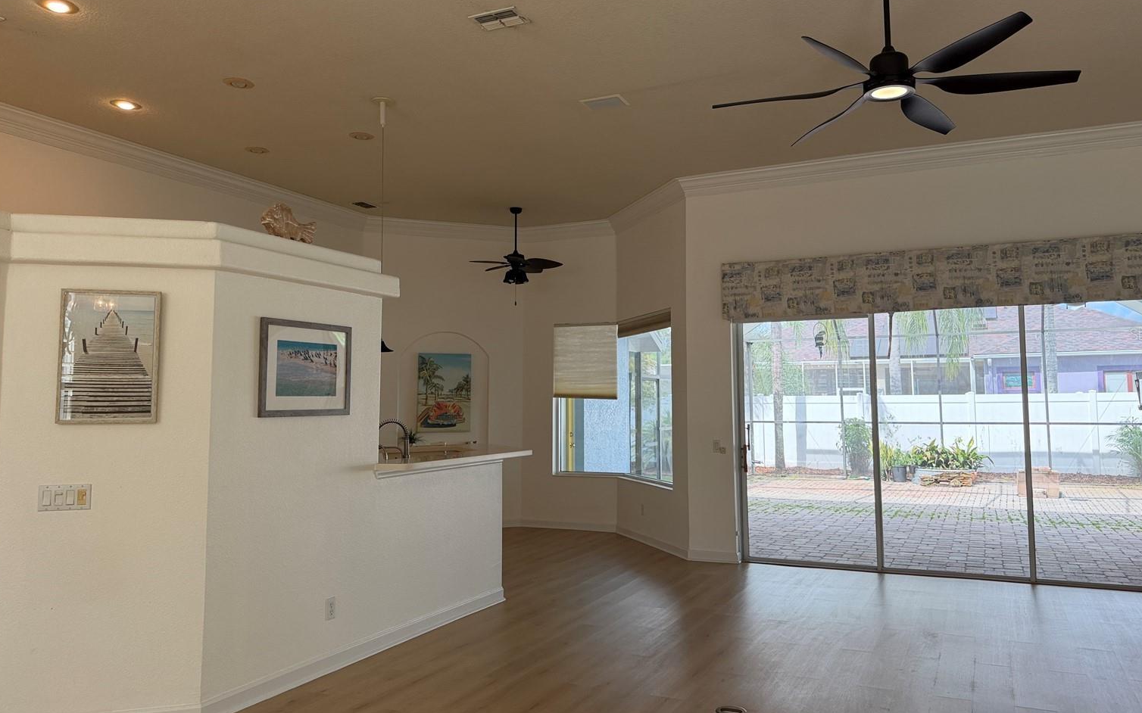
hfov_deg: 68.4
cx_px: 595
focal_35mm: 27
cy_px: 334
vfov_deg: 46.0
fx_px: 840
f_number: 1.78
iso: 100
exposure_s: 1/360
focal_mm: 6.76
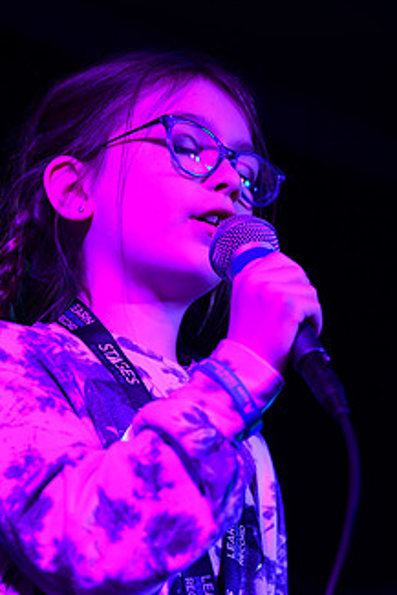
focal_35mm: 134
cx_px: 217
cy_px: 461
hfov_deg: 10.2
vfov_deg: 15.2
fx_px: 2214
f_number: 2.8
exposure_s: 1/320
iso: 560
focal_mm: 75
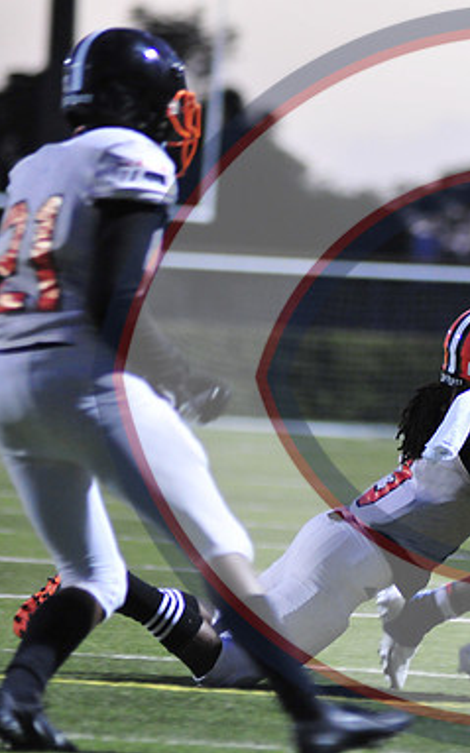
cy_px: 376
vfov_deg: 5.9
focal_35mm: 359
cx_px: 523
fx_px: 7361
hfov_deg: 3.7
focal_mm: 155
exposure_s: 1/125
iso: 1600
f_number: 2.8
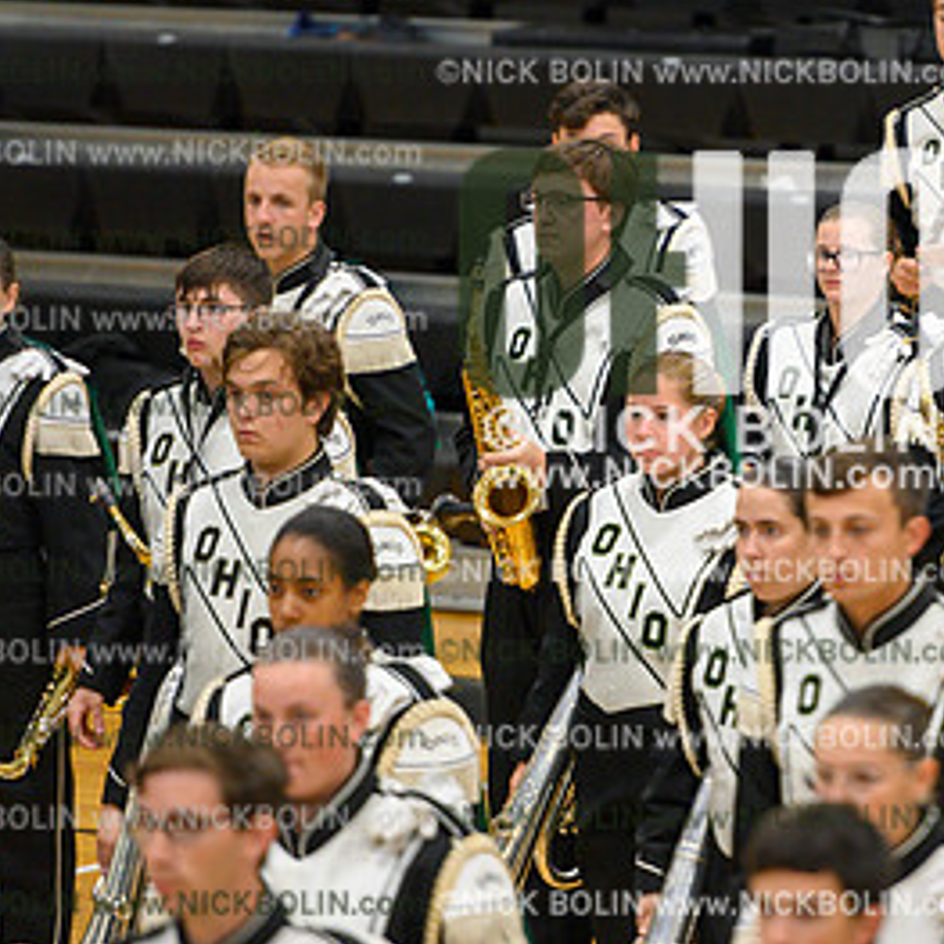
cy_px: 321
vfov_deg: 4.7
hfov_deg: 4.7
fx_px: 11570
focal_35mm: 375
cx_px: 711
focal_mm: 200
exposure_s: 1/320
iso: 1600
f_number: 2.8
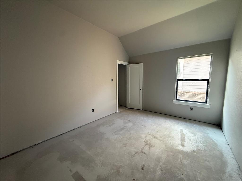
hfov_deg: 102.1
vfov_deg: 85.7
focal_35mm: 14
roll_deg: +0.3
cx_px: 121
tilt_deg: -5.6
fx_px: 98
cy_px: 90
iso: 500
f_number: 2.2
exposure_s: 1/60
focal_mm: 2.22
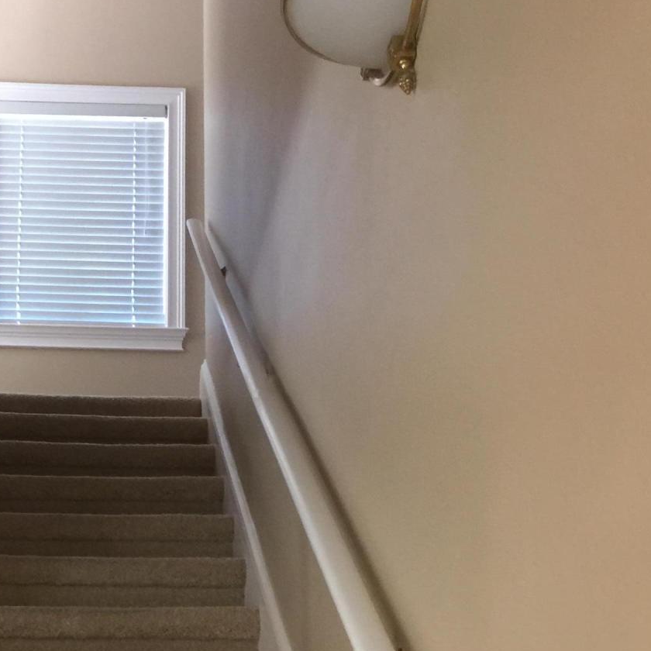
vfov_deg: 26.7
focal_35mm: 61
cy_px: 642
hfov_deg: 27.6
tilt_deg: +13.9
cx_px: 137
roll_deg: -0.2
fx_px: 1298
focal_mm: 4.15
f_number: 2.2
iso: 64
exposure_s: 1/15
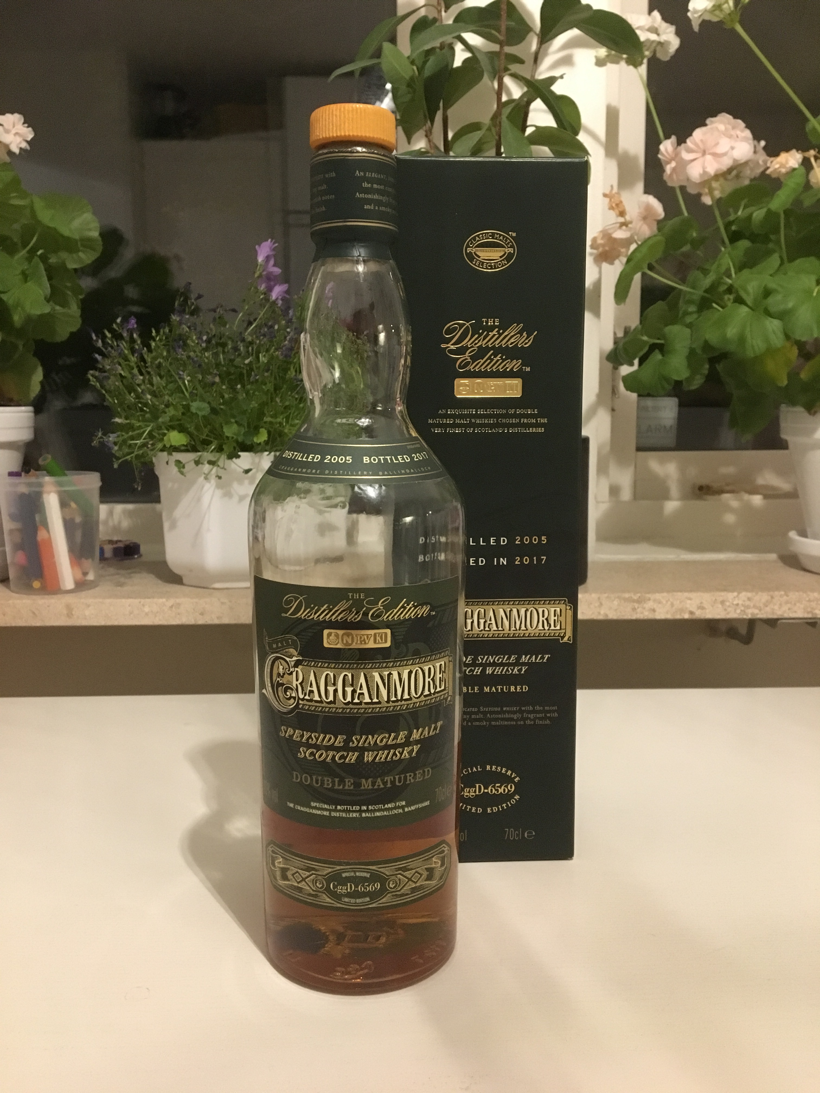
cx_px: 410
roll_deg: +1.2
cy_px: 546
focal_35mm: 29
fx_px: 916
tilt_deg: -6.6
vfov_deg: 61.7
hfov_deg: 48.2
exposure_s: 1/17
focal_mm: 4.15
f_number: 2.2
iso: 320
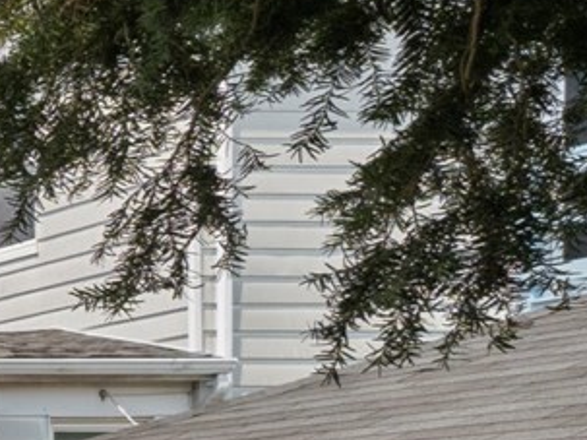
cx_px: -1236
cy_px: 581
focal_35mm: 91
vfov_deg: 15.4
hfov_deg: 11.1
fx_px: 1543
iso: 400
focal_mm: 14
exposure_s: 1/1250
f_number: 8
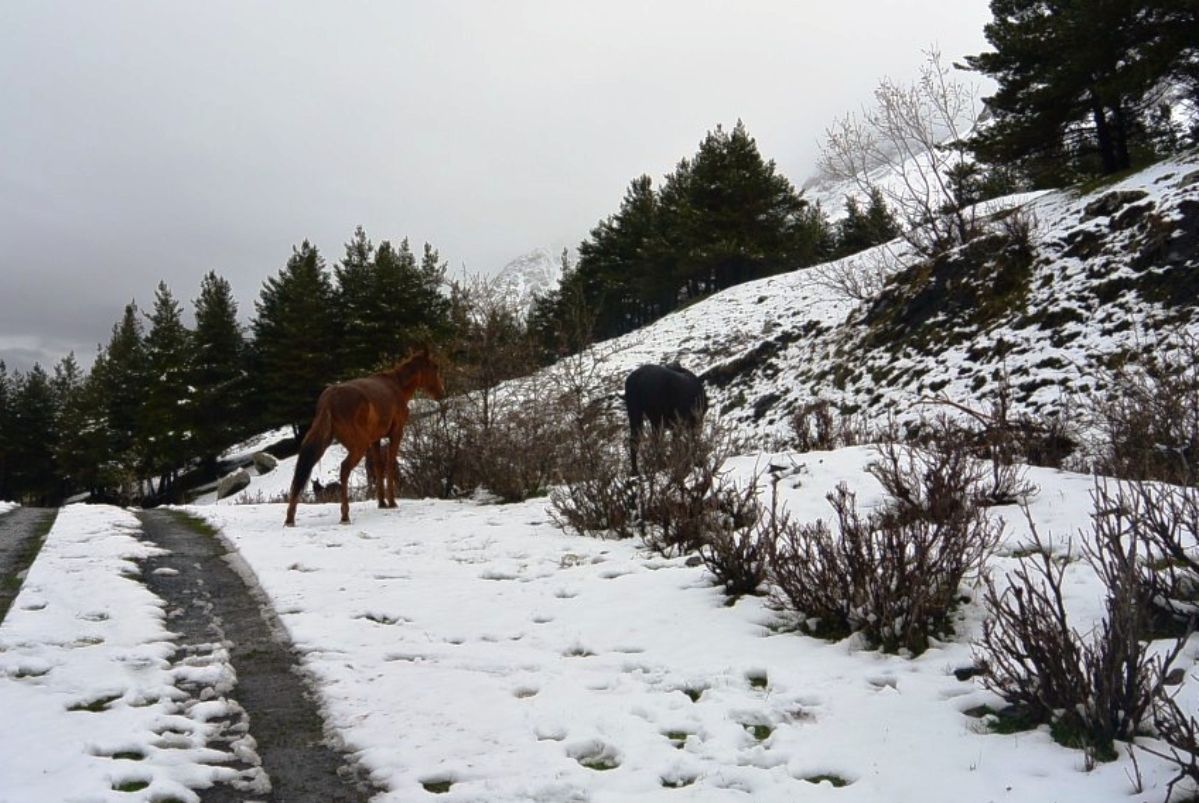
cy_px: 322
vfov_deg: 37.8
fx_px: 1167
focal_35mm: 35
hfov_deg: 54.0
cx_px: 482
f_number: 4
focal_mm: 11
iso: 100
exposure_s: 1/320
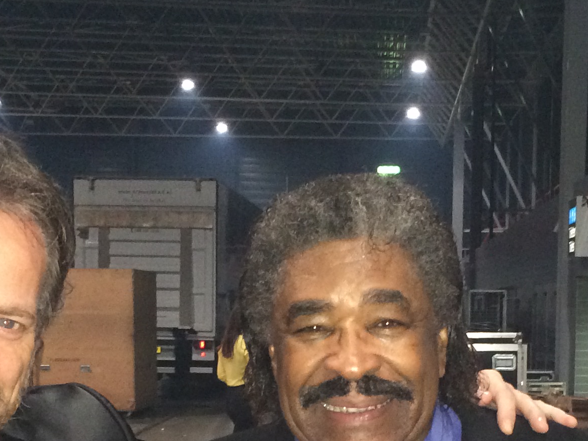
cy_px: 469
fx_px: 1375
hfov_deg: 24.1
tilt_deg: -5.4
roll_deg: -0.4
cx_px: 341
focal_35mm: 81
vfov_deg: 17.6
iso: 320
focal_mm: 4.15
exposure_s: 1/16
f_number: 2.2
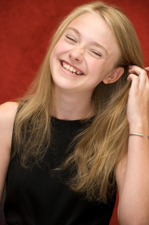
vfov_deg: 14.2
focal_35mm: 145
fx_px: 905
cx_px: 74
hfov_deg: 9.4
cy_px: 112
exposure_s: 1/60
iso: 500
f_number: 8
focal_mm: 145
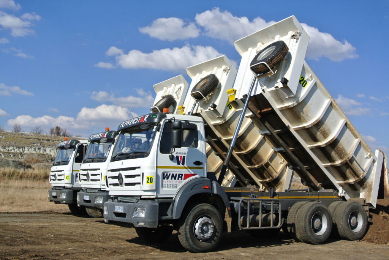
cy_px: 130
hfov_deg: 46.4
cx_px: 194
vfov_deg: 32.0
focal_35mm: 42
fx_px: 454
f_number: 5
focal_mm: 15.7
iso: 100
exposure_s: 1/1000
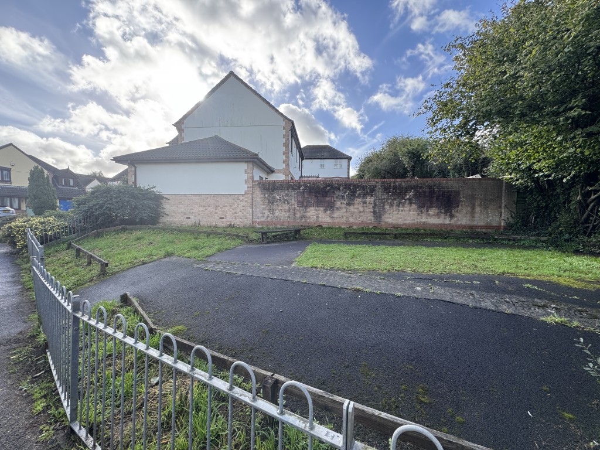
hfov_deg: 102.1
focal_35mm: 14
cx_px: 300
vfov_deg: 85.7
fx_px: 243
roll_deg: +0.9
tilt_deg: -0.8
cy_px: 225
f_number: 2.2
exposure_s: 1/392
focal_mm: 2.22
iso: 40
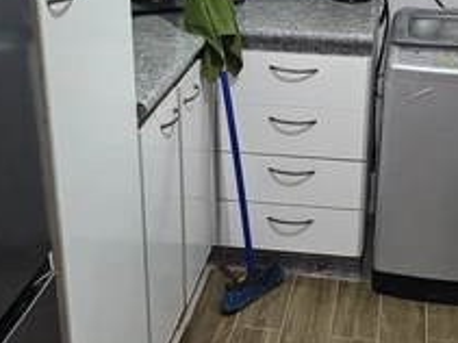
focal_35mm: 50
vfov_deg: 29.1
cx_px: 323
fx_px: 661
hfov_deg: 37.6
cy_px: 152
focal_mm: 5
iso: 320
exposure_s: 1/100
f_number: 1.8
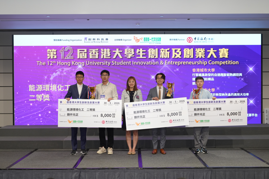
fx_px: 359
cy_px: 90
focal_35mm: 48
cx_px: 134
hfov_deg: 41.1
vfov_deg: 28.1
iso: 1600
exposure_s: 1/100
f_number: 5.6
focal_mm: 48
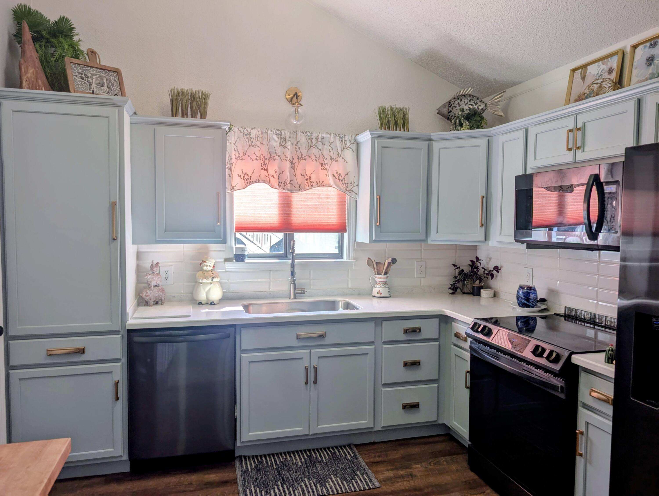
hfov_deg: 71.5
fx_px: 457
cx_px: 330
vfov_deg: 56.9
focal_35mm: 24
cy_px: 248
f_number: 1.68
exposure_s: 1/108
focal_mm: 6.9
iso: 26
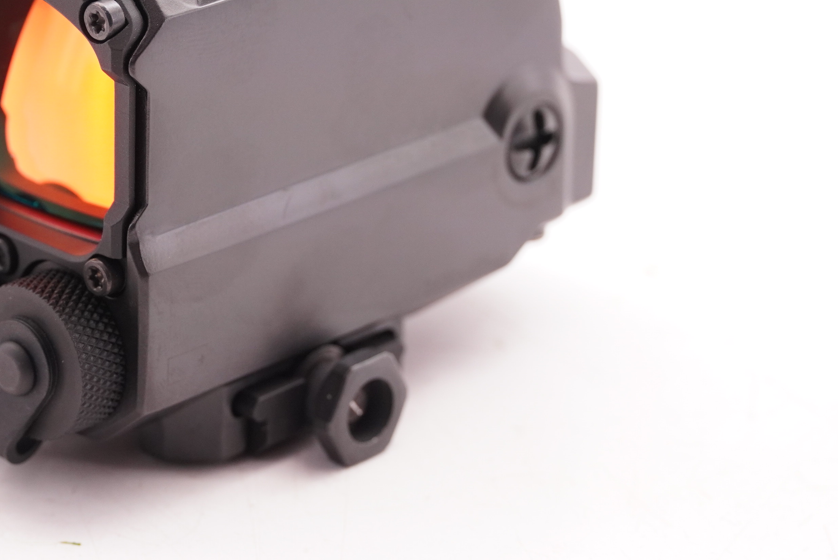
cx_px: 170
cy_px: 159
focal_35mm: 163
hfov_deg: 12.6
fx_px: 3793
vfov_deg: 8.4
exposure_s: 1/125
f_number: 5.6
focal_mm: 63
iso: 800
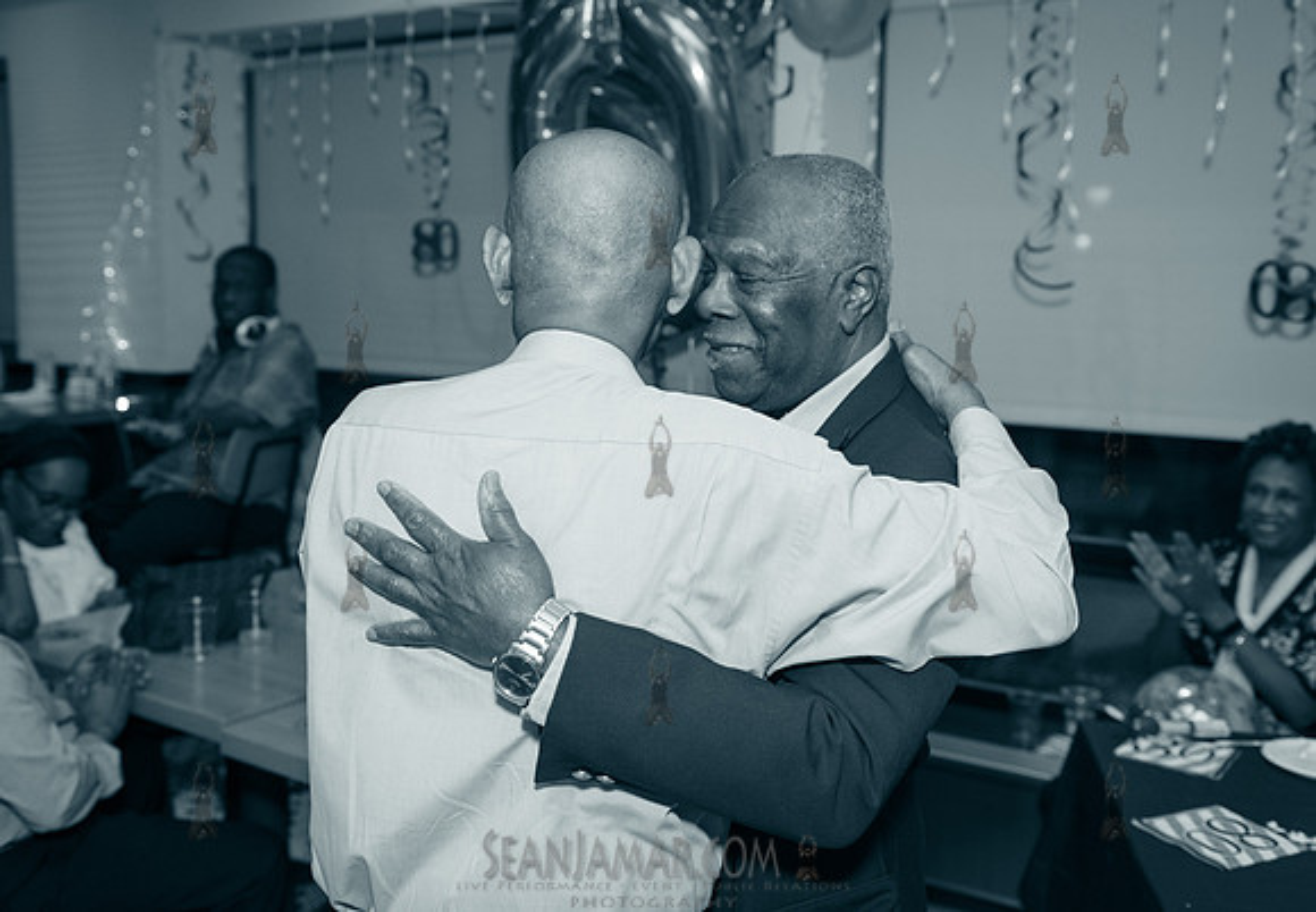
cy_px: 402
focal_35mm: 37
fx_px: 1359
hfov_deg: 51.7
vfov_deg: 37.1
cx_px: 631
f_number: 3.5
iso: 1250
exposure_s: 1/400
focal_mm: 32
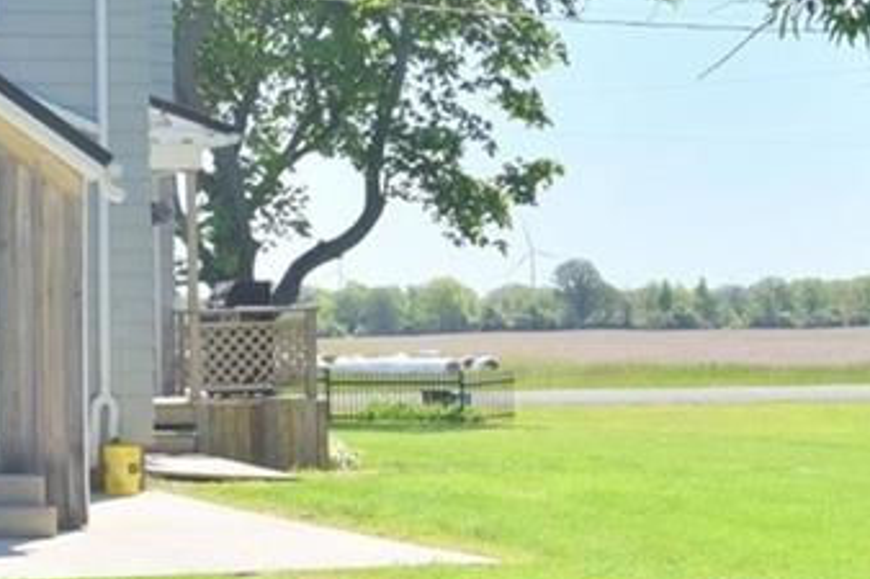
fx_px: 2560
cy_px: 95
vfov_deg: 12.8
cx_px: -198
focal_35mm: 106
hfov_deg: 18.2
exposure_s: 1/640
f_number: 13
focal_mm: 35
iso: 500
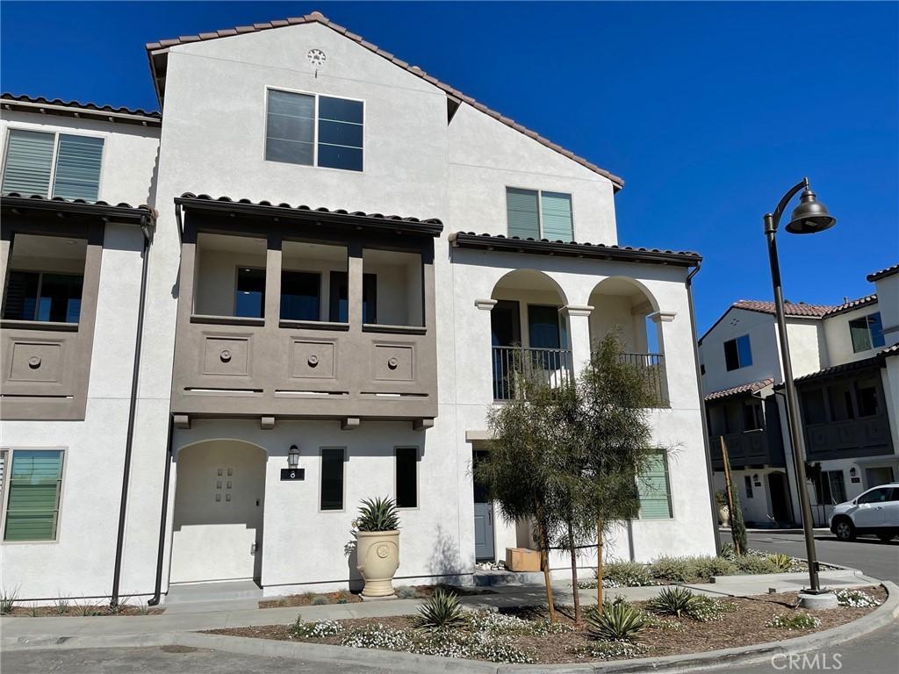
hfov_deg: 67.3
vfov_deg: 53.1
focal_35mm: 26
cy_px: 337
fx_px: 675
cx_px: 450
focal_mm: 5.1
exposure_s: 1/10000
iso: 32
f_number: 1.6
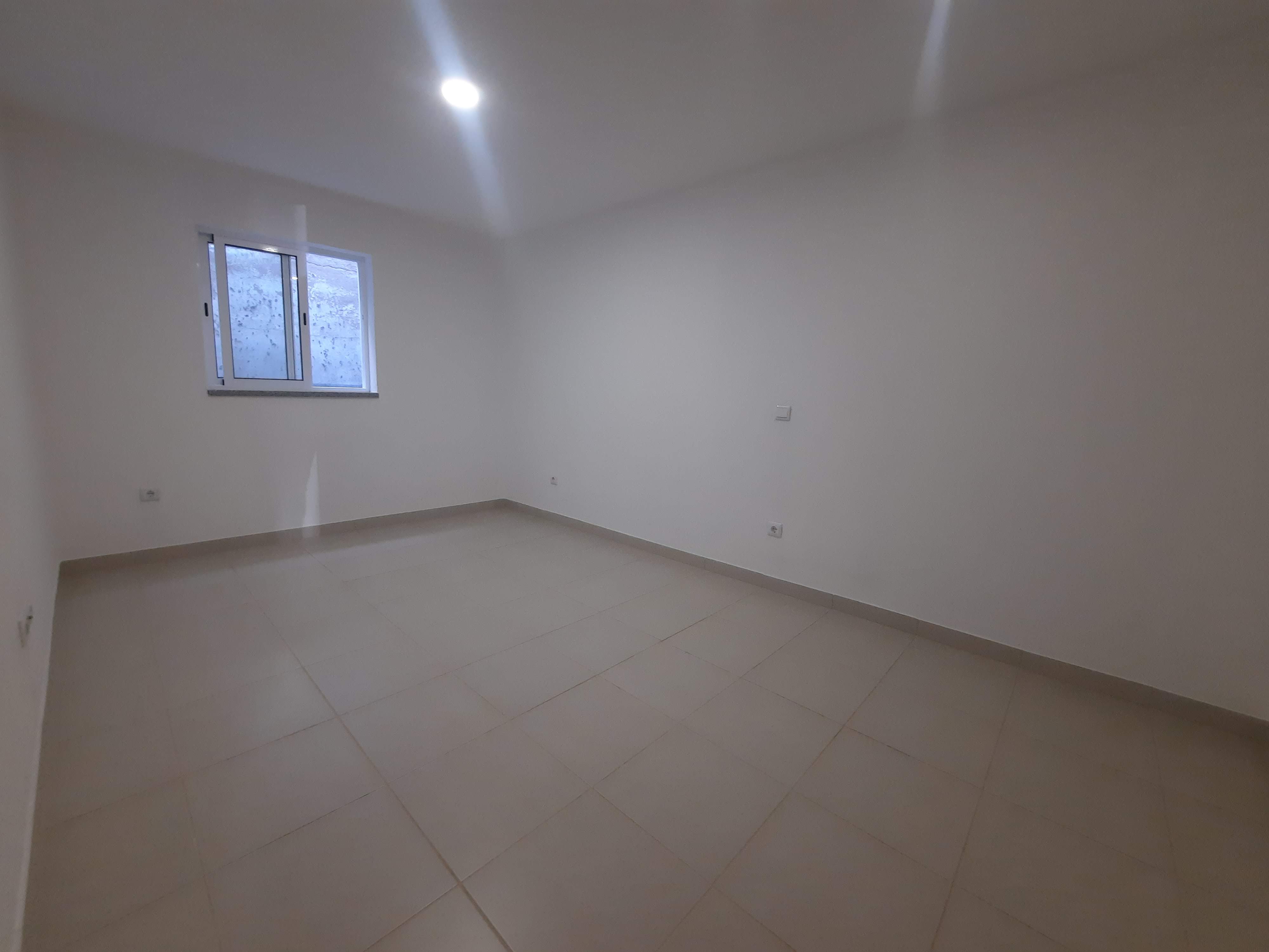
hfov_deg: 106.2
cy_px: 476
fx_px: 477
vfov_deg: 89.9
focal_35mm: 13
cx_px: 634
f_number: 2.2
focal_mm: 1.74
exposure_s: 1/50
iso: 160
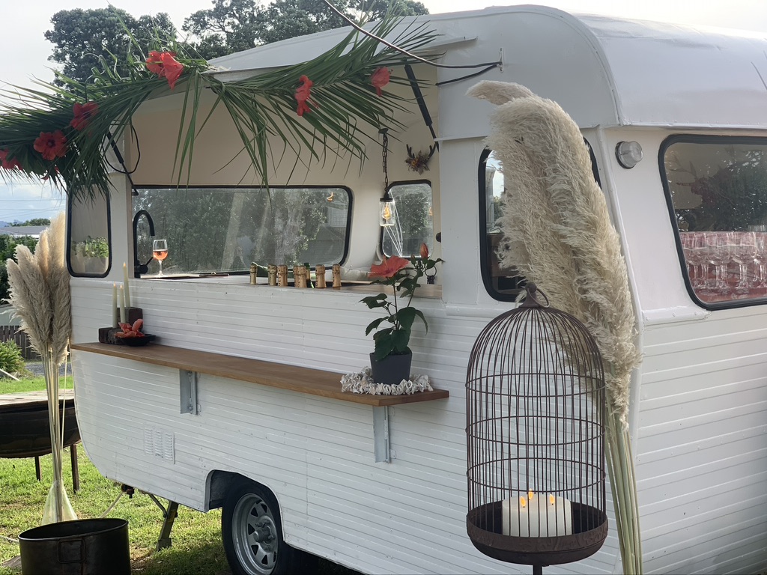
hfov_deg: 36.8
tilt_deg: -1.5
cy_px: 288
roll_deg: +1.0
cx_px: 384
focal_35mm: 52
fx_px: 1152
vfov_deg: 28.0
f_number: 2.4
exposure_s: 1/215
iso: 16
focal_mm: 6
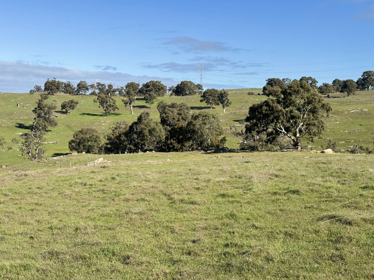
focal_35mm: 48
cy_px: 140
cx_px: 187
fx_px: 519
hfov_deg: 39.7
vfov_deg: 30.3
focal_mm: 6.76
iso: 64
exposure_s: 1/2833
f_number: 1.78
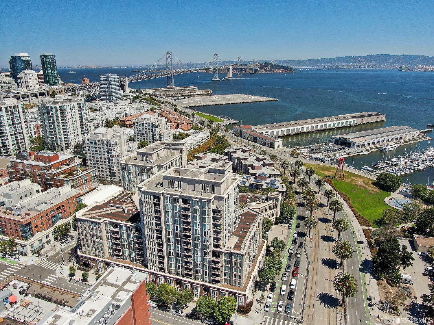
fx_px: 301
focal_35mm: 24
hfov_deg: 71.6
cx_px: 217
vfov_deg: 56.8
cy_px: 162
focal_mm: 4.39
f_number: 2.8
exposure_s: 1/100
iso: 100
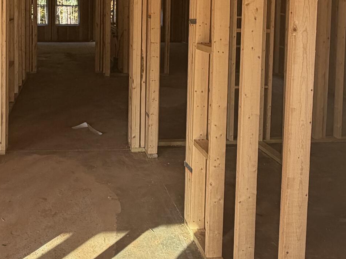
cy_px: 24
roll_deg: +0.2
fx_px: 440
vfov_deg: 31.3
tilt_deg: -2.8
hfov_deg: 42.3
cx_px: 109
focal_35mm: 44
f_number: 2.2
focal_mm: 2.22
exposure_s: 1/157
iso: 64
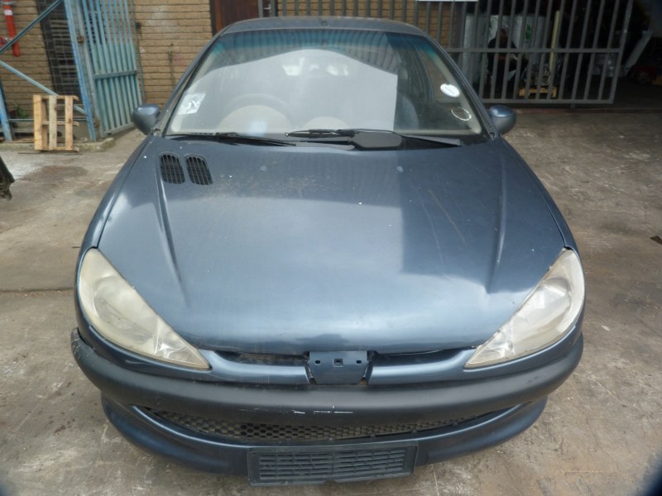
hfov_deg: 69.4
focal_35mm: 25
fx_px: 478
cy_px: 248
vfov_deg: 54.9
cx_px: 331
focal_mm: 4.5
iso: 80
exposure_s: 1/80
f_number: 2.8
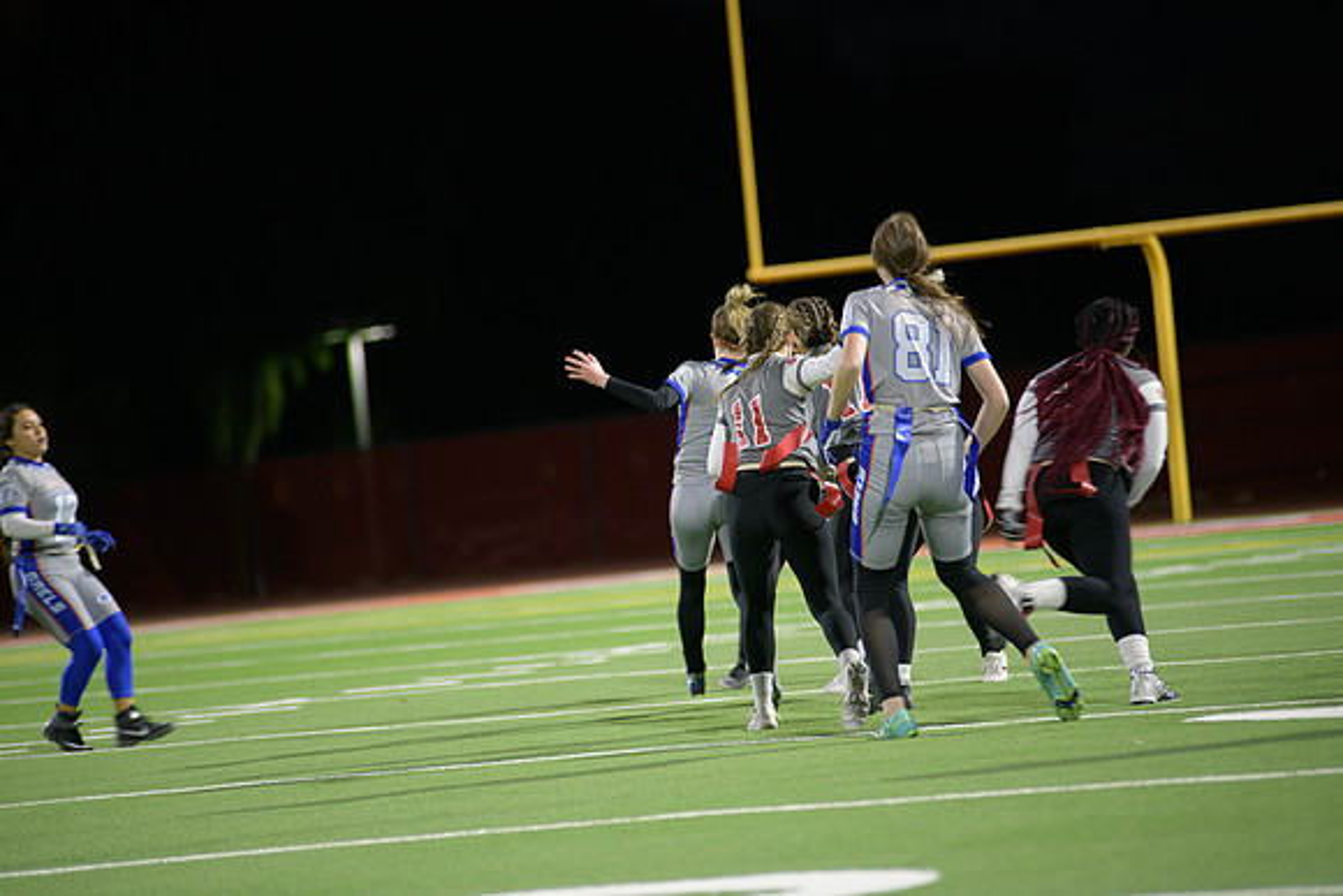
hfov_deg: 10.3
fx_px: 7463
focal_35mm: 200
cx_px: 672
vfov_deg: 6.9
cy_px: 448
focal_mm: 200
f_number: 2.8
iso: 1800
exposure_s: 1/200
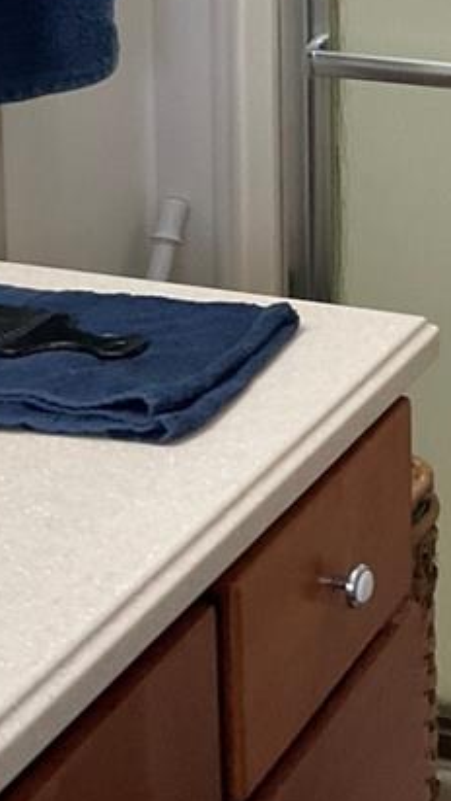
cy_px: -76
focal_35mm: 92
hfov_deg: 12.7
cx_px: 599
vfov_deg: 21.9
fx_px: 1954
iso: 80
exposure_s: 1/60
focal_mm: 3
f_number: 1.8
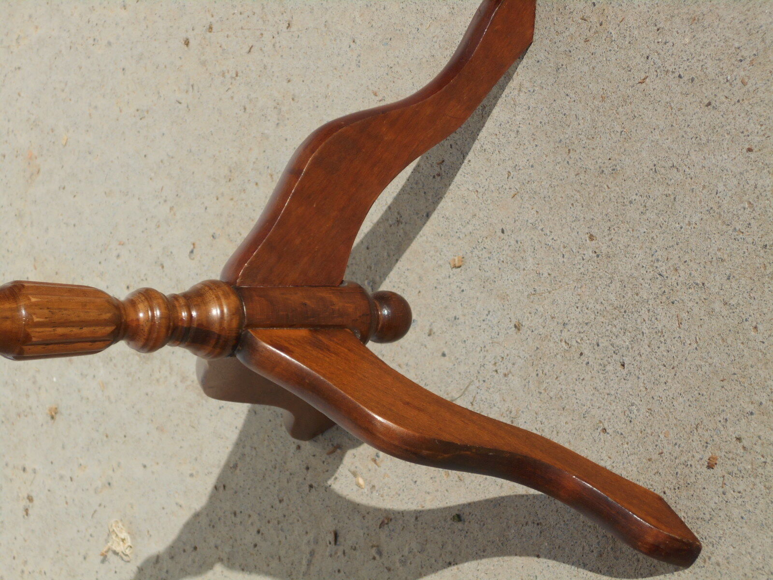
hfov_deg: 19.8
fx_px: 2211
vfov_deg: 14.9
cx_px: 386
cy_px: 290
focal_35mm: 99
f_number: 5.5
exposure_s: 1/640
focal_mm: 17.6
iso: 80
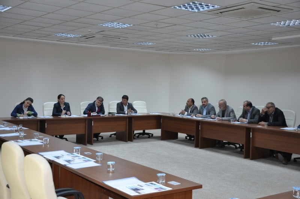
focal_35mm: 48
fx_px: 399
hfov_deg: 41.2
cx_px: 150
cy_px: 100
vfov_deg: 28.0
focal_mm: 32
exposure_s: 1/40
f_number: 4.2
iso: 800
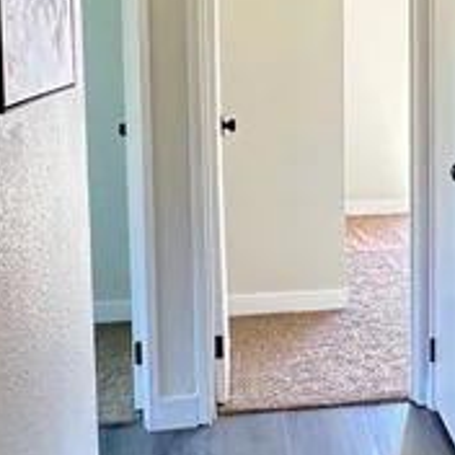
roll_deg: +1.1
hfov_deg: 24.7
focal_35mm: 67
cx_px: 442
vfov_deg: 25.6
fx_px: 996
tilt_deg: -7.3
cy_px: 145
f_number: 1.8
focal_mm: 1.57
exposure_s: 1/120
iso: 125
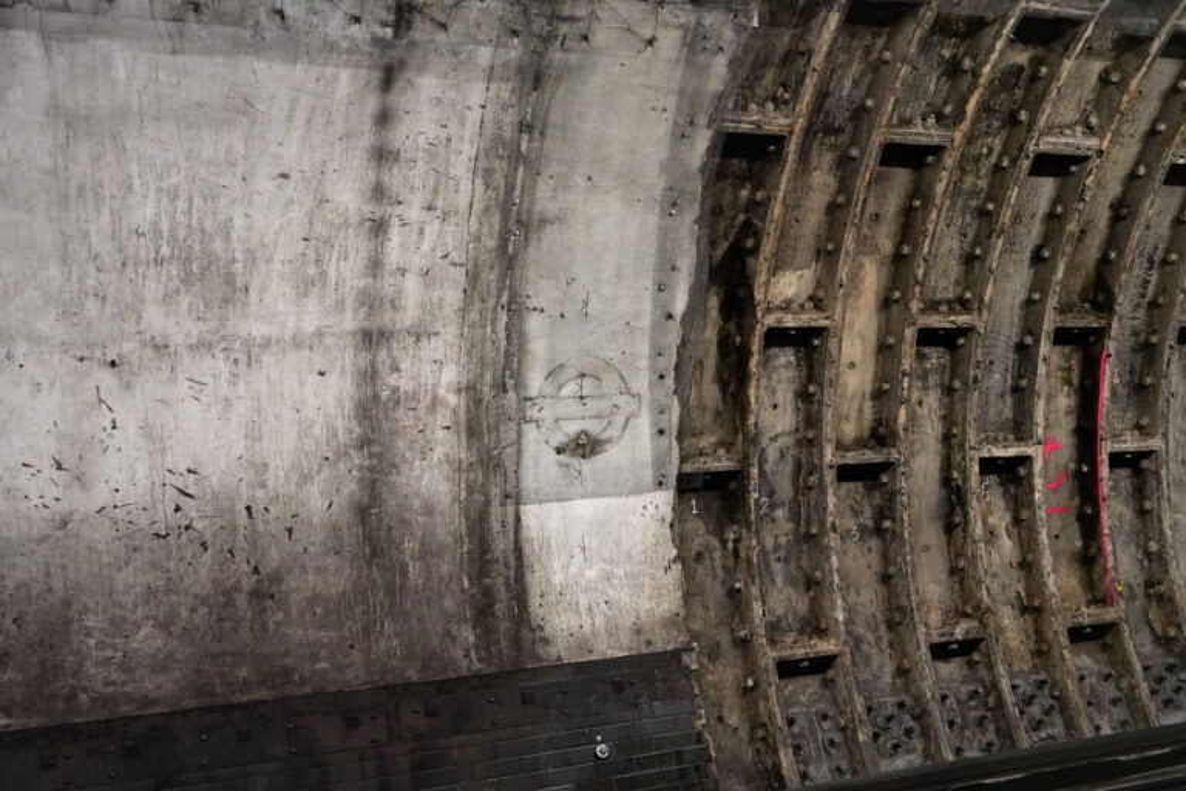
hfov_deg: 51.9
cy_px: 396
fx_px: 1219
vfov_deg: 35.9
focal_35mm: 37
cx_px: 593
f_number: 8
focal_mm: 37
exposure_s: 1/40
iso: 6400
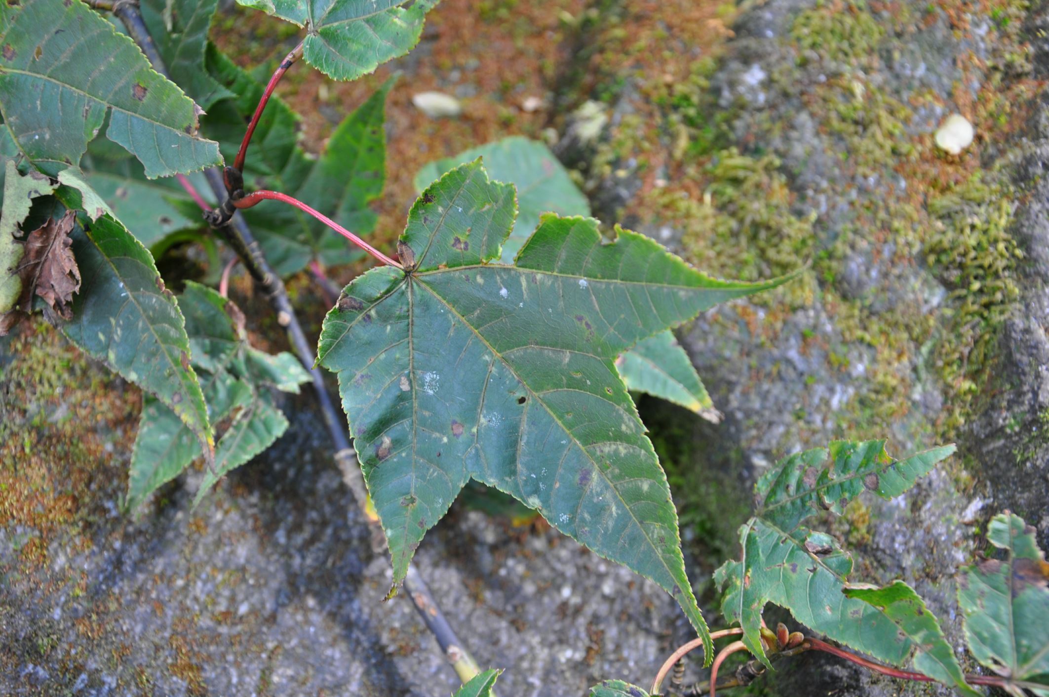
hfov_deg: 33.4
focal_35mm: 60
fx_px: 1746
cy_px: 348
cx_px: 524
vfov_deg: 22.6
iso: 220
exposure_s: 1/30
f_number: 5.6
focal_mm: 40
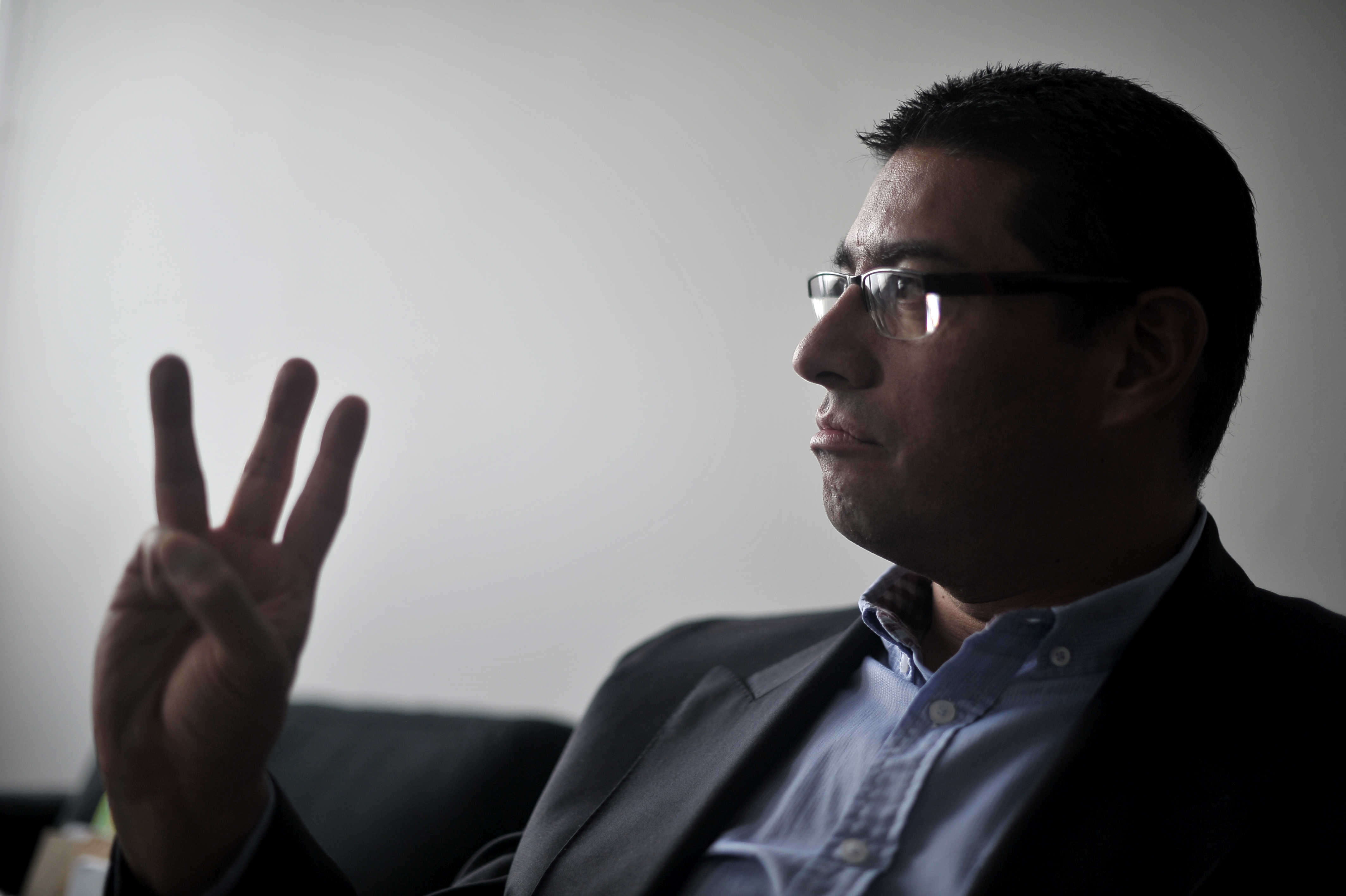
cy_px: 448
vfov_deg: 27.0
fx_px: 1868
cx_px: 673
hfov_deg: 39.6
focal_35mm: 50
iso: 400
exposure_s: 1/1000
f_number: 1.4
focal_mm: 50
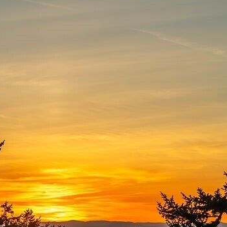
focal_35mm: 146
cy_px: 109
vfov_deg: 12.0
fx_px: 1083
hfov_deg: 12.0
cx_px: 88
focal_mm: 59
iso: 200
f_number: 8
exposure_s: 1/400
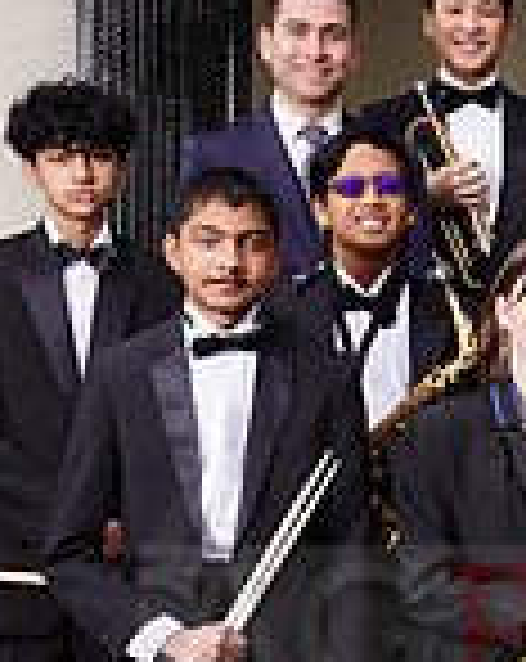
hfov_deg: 10.4
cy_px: 606
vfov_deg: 13.6
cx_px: 895
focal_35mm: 141
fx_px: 2752
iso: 200
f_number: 7.1
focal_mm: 38
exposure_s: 1/200
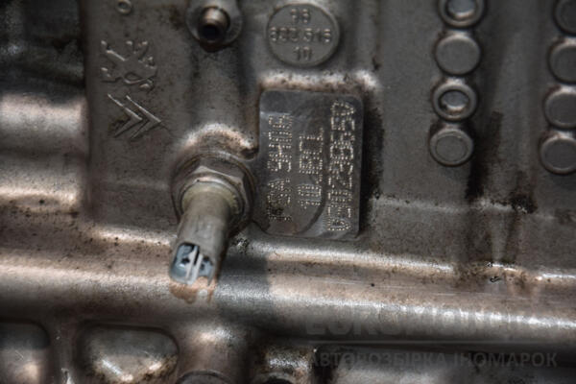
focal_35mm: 158
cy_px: 192
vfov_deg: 8.7
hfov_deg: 13.0
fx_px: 2520
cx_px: 288
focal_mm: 105
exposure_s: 1/60
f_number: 5.6
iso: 800
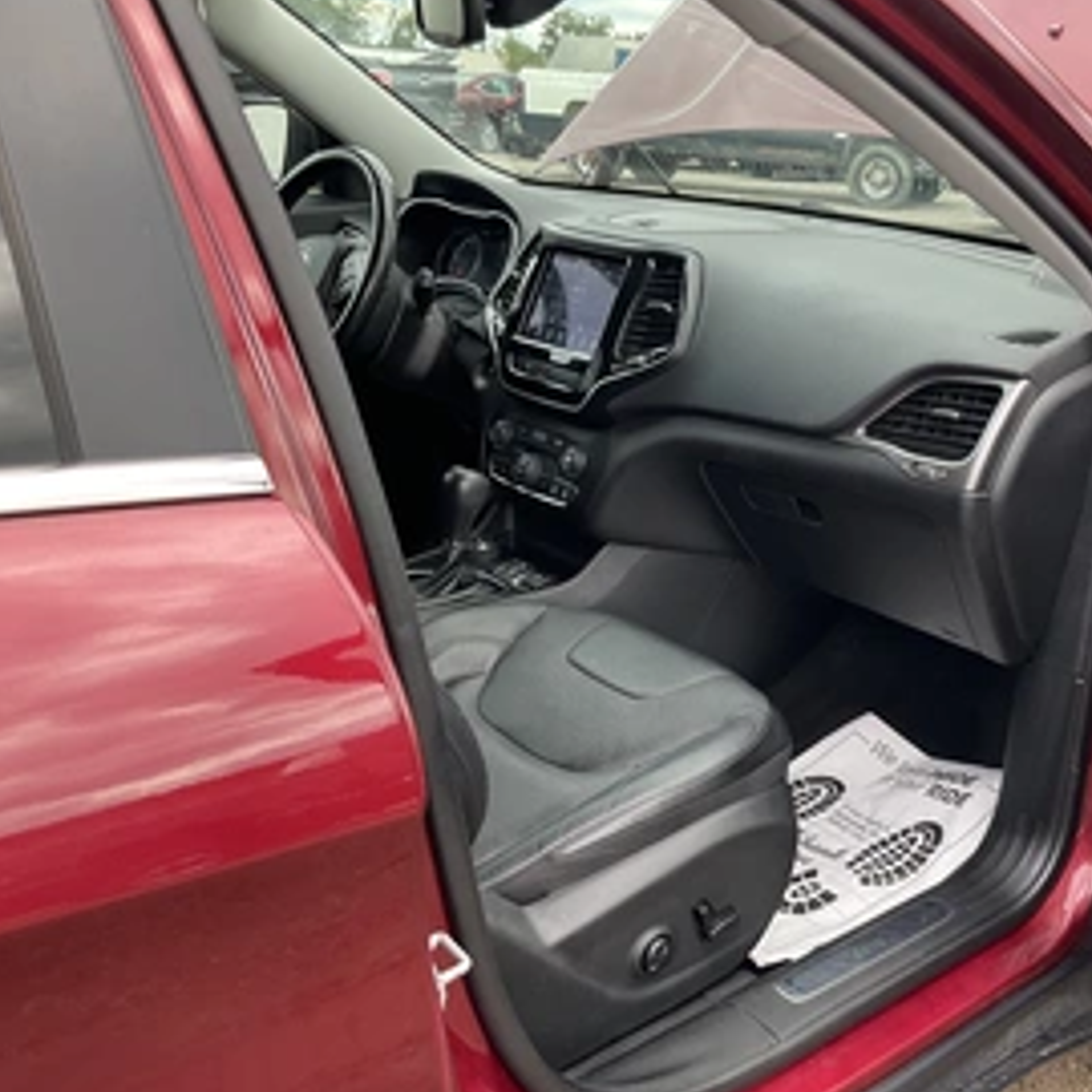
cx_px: 708
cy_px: 550
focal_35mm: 38
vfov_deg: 43.9
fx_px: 1356
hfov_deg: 43.4
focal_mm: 3
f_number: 1.8
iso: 20
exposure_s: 1/122
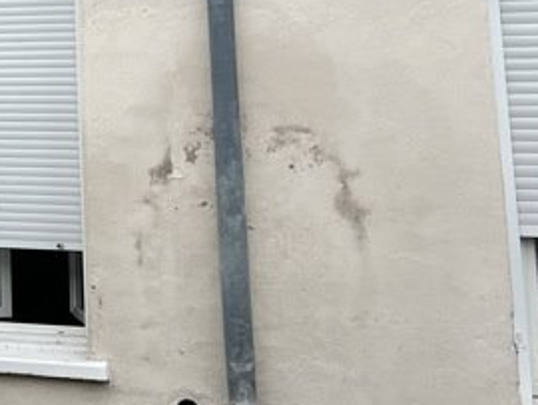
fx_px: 1198
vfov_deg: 18.3
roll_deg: -2.0
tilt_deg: +7.5
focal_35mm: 77
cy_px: -68
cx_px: -106
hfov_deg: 23.2
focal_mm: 5.1
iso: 50
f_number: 1.6
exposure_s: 1/935
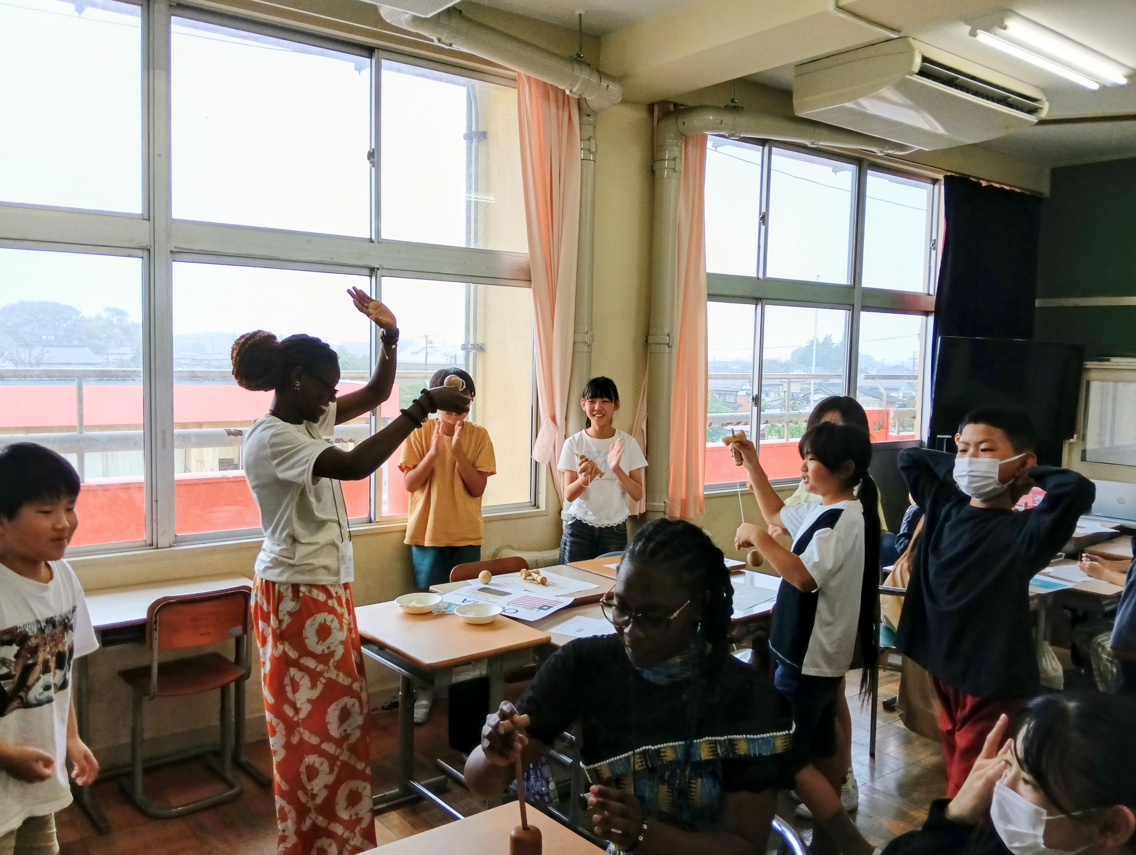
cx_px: 568
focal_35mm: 27
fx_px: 887
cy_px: 428
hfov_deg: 65.3
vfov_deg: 51.5
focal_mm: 3.98
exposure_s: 1/100
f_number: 2.8
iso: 64
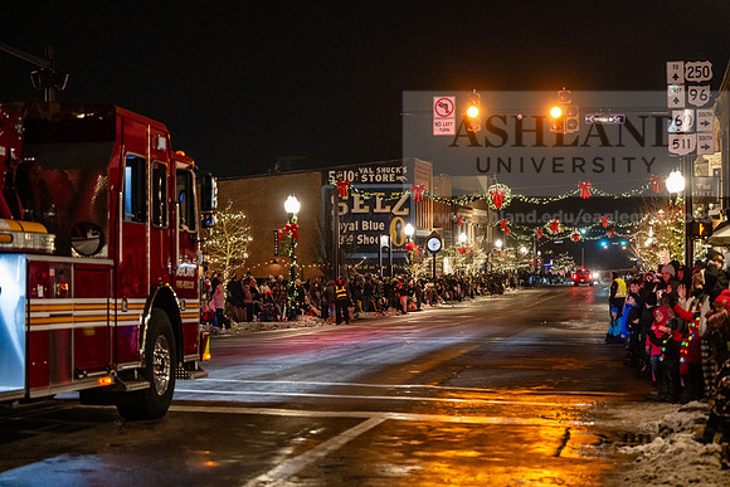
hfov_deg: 25.7
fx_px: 1602
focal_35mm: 79
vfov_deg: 17.3
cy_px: 244
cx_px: 365
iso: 4000
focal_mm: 79
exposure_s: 1/200
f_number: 2.8
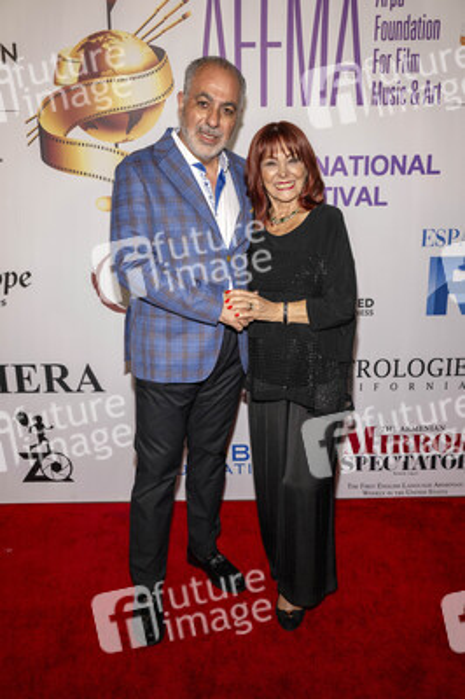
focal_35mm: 31
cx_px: 232
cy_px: 350
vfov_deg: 60.3
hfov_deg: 42.3
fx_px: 602
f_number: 6.3
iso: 800
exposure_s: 1/200
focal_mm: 31
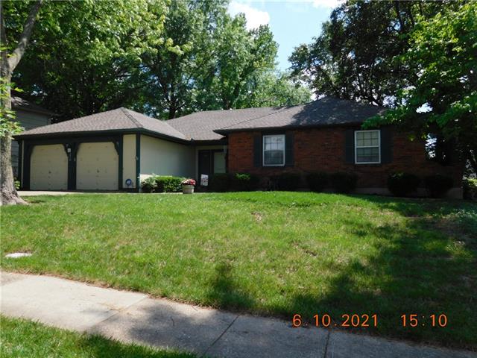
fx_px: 386
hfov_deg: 63.4
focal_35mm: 28
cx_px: 238
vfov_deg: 49.7
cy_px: 179
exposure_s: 1/400
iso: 200
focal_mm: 4.9
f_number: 6.4
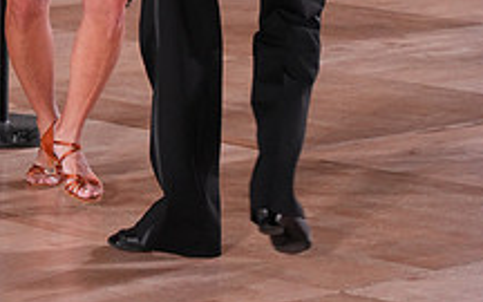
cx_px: 91
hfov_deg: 7.3
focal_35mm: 287
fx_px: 3778
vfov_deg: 4.5
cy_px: -181
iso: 2000
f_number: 4
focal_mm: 105
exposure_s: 1/400
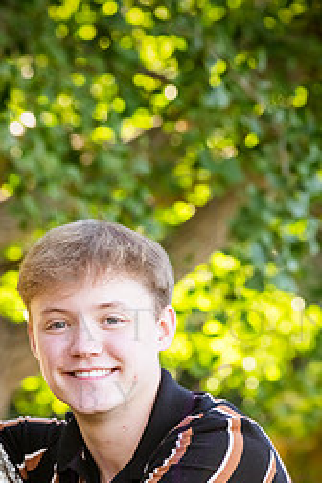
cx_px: 134
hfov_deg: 5.7
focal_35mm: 241
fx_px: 3233
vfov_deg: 8.5
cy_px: 393
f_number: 7.1
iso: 800
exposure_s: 1/320
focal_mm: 135
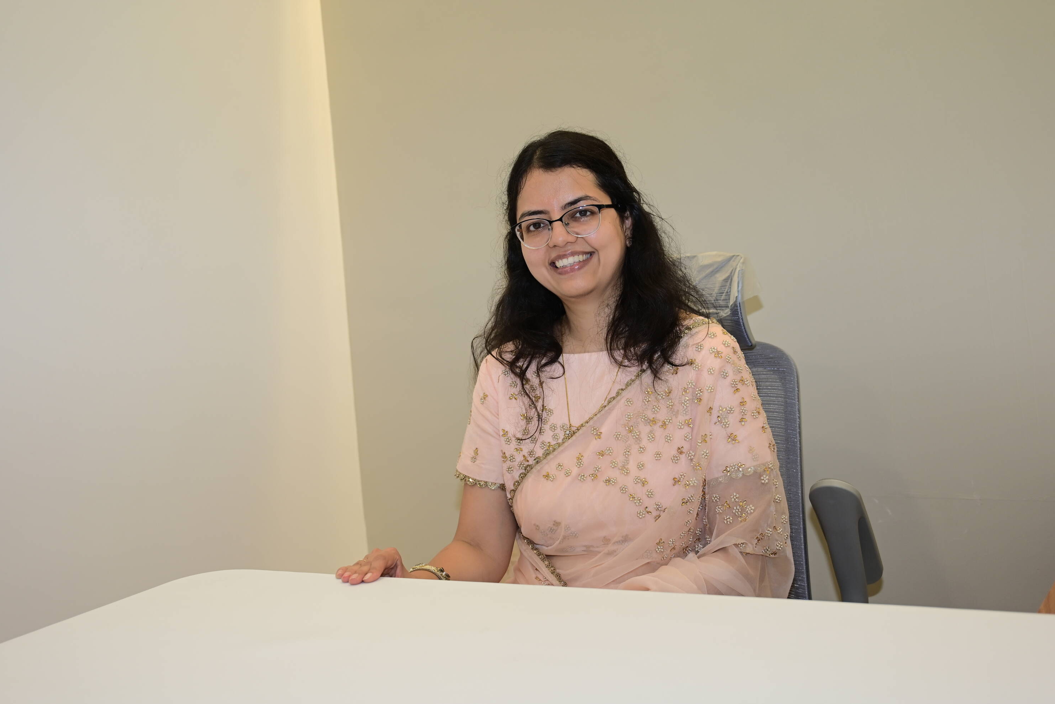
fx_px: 1319
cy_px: 356
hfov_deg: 43.6
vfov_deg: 29.9
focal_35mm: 45
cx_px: 522
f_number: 4
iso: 400
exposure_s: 1/125
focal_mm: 44
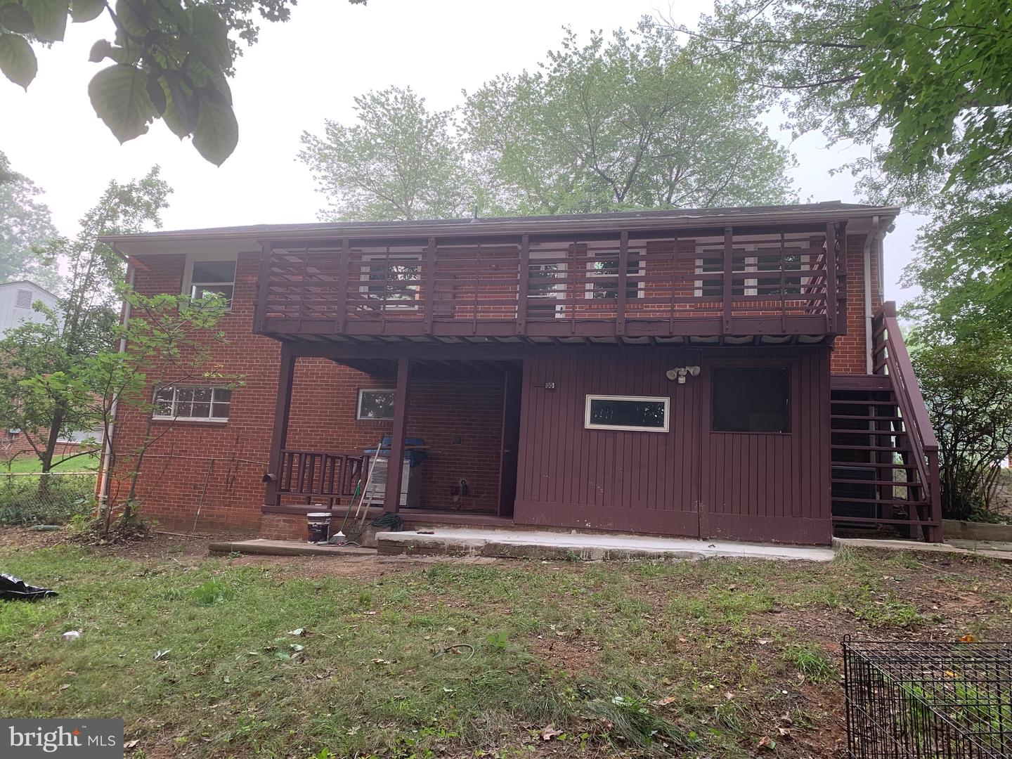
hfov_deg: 67.3
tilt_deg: +10.0
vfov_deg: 53.1
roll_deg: -4.0
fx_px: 760
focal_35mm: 26
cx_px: 506
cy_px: 380
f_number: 1.8
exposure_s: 1/121
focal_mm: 4.25
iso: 25
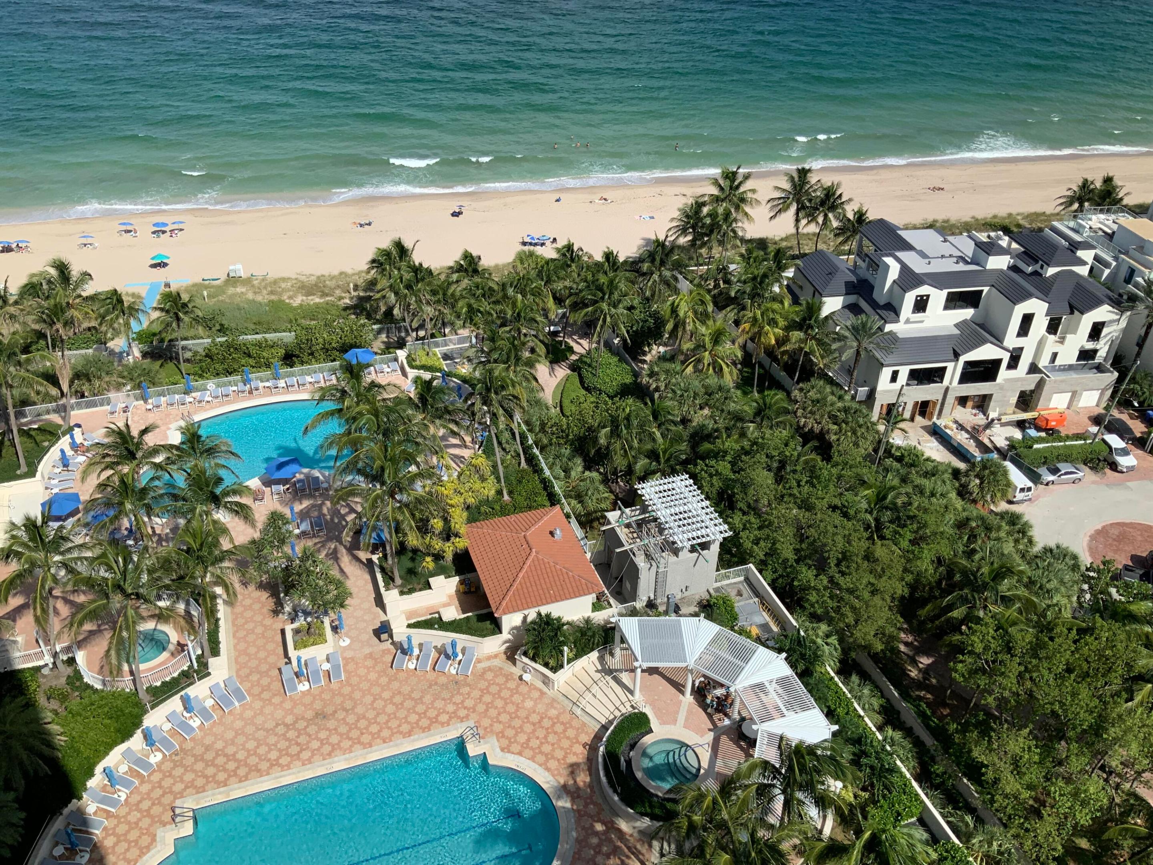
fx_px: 966
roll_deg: -1.9
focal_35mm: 29
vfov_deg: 48.2
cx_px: 576
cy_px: 432
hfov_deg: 61.7
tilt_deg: -34.9
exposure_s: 1/3125
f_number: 1.8
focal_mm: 3
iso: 16
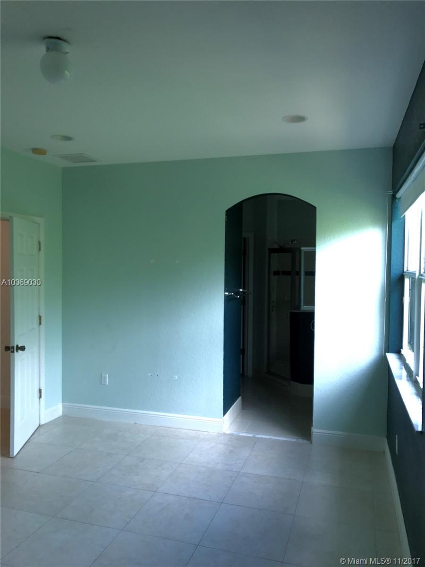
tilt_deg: -1.6
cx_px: 212
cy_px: 284
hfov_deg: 49.7
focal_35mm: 28
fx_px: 458
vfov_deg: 63.4
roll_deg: -0.9
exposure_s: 1/121
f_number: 1.8
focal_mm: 3.99
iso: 20
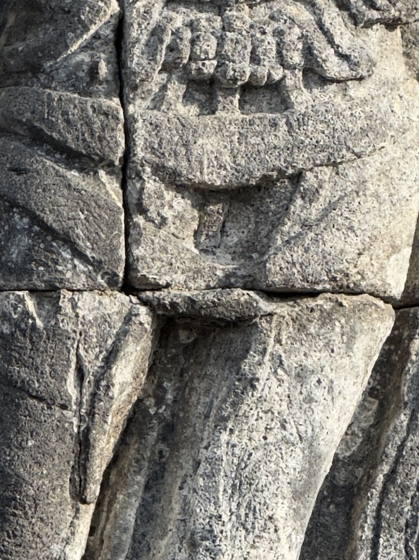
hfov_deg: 3.2
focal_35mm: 468
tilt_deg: +9.3
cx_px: 148
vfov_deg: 4.2
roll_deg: -0.1
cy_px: 28
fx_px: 7556
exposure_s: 1/486
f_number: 2.8
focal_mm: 15.66
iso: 64
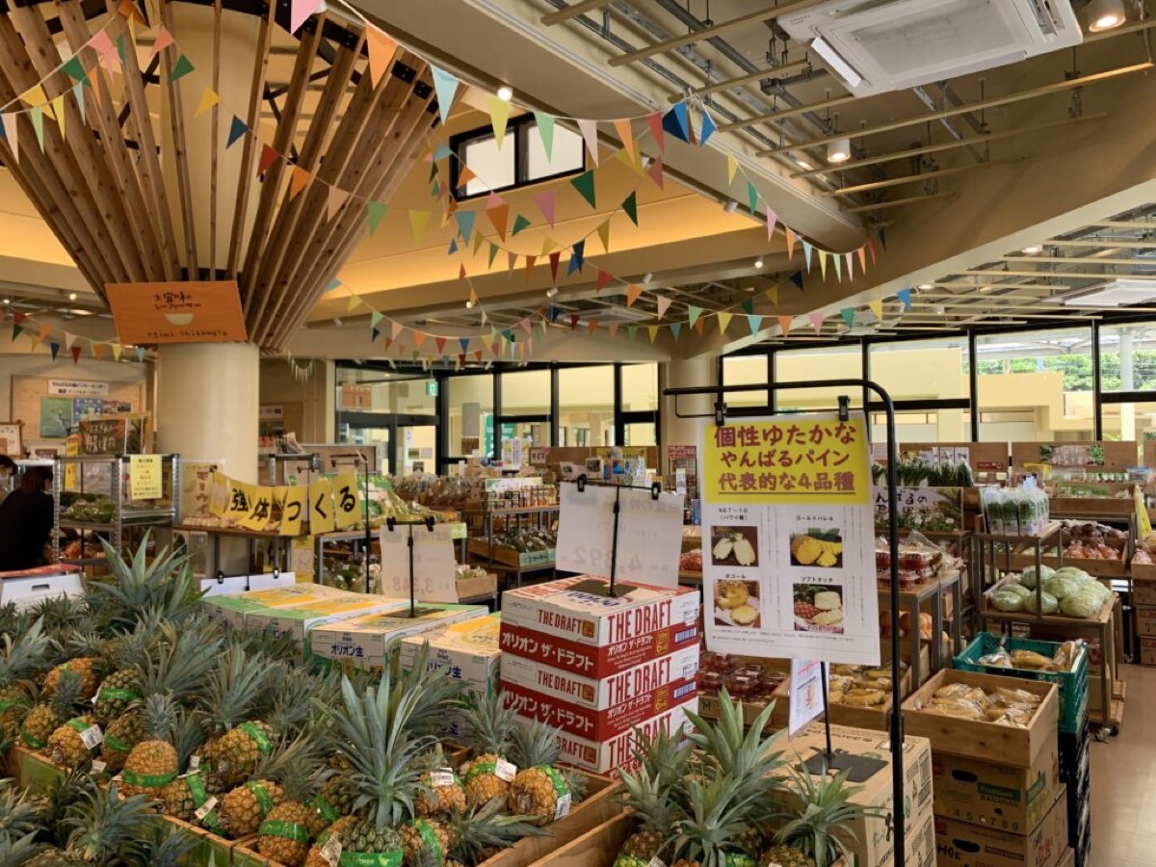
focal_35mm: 26
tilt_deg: +2.6
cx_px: 578
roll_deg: +0.1
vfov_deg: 53.1
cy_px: 434
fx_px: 868
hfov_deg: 67.3
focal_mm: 4.25
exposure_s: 1/121
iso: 50
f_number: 1.8
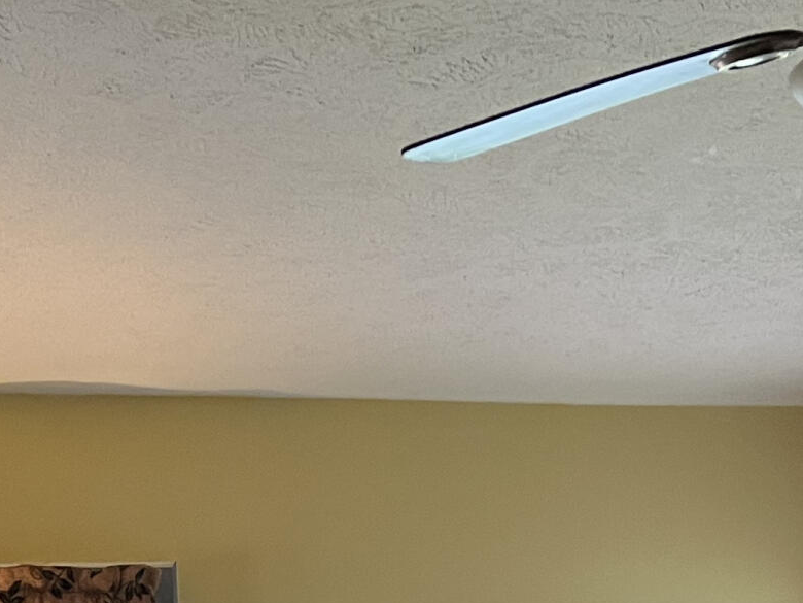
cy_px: 1084
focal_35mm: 100
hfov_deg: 19.6
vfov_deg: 13.3
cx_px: 380
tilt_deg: -2.6
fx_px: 2320
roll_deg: +1.2
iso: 125
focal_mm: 5.7
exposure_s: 1/60
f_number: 1.5
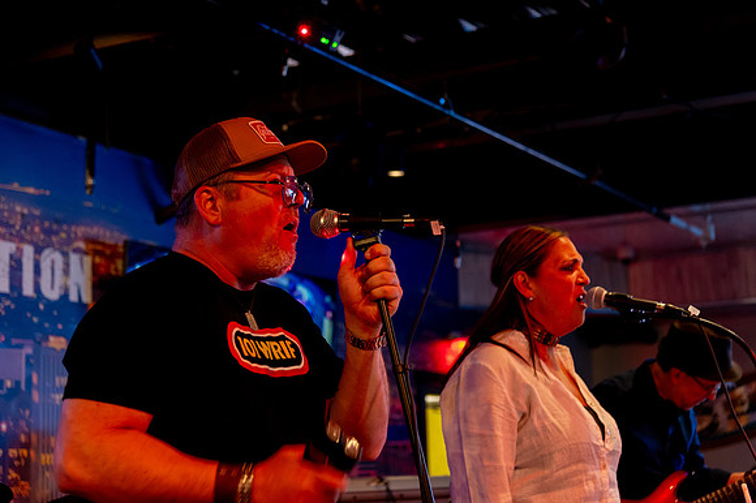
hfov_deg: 31.0
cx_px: 378
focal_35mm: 65
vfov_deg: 20.9
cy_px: 252
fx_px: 1364
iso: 5000
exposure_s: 1/40
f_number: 4
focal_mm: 65
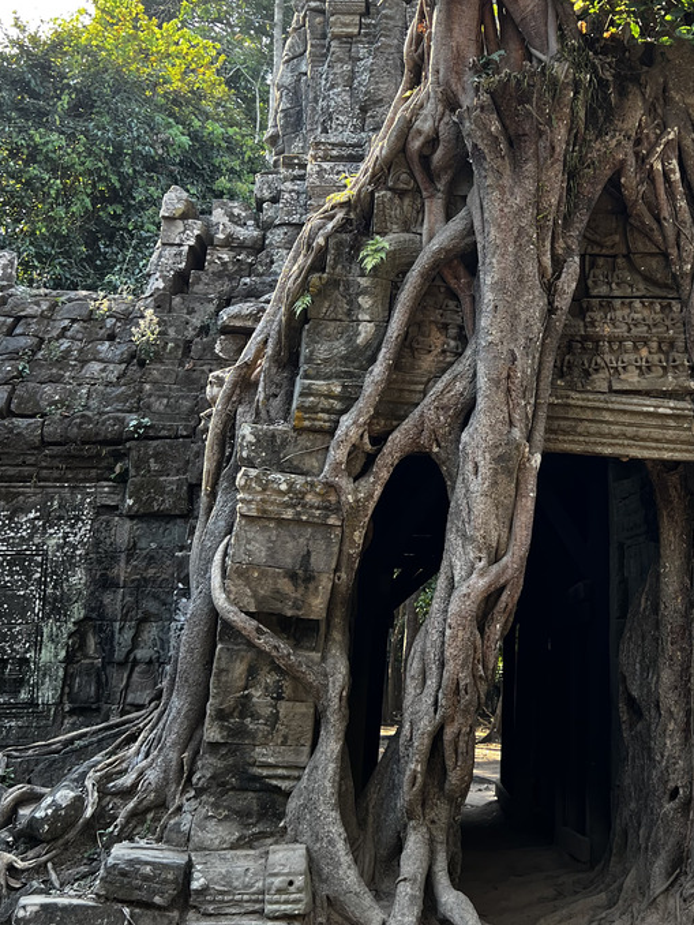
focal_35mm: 46
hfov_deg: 30.5
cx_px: 588
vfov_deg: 40.9
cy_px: 336
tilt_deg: +14.7
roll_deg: -1.0
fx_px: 1229
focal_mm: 5.7
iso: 40
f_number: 1.5
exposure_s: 1/184
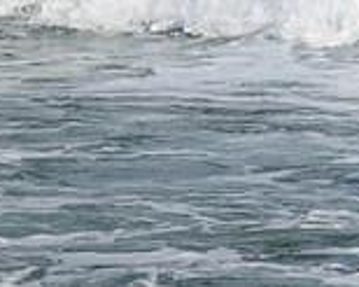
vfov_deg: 0.5
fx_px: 29997
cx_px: 641
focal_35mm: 2825
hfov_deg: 0.7
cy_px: -15
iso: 800
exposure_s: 1/2000
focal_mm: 800
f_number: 11
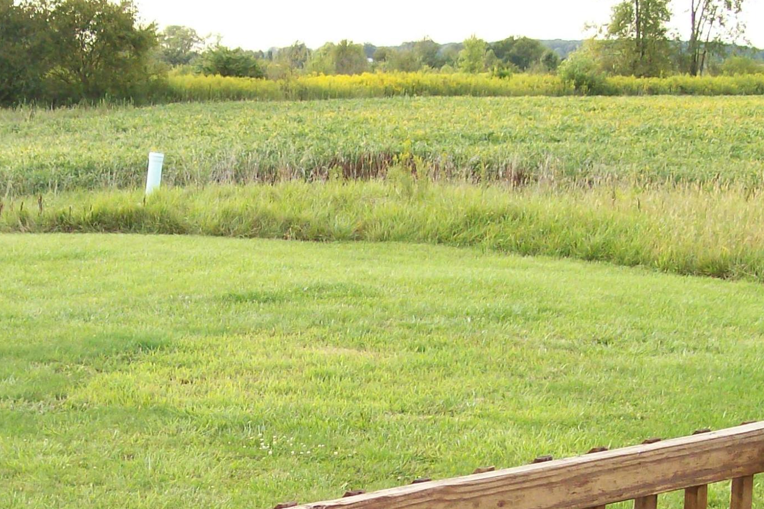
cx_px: 201
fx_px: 1740
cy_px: 549
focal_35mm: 82
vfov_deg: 16.2
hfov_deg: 24.5
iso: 140
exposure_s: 1/351
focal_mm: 6
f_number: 2.7
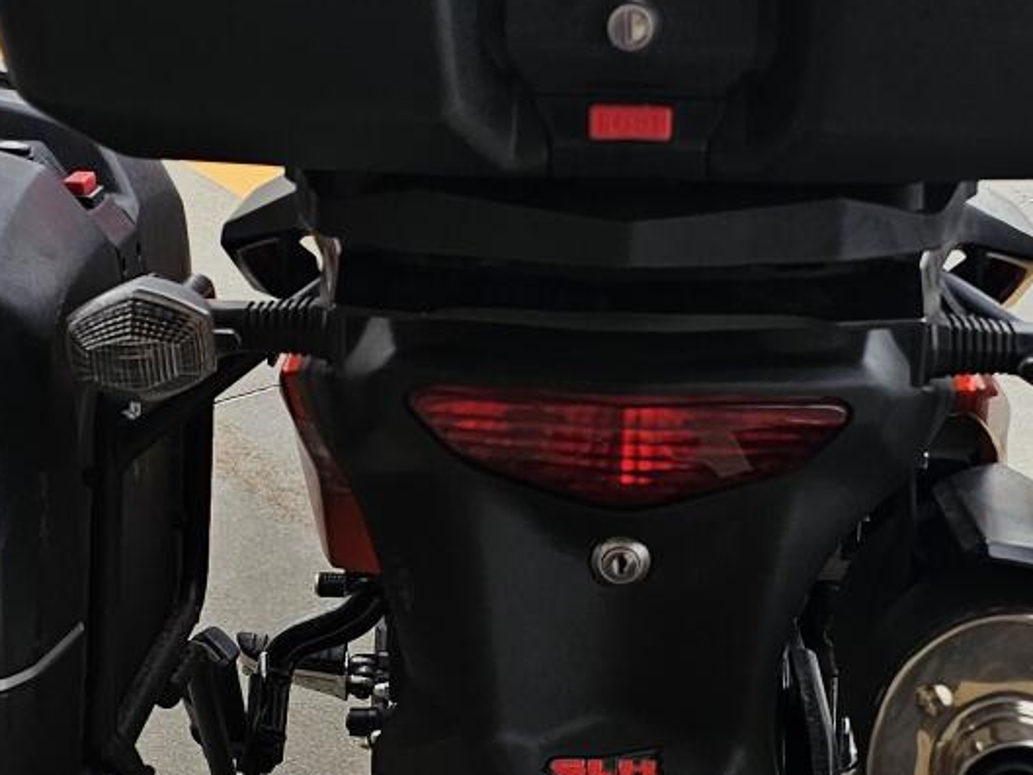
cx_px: 555
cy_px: 455
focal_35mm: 87
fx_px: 2597
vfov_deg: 17.0
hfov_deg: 22.5
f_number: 1.7
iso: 16
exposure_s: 1/180
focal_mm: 6.3
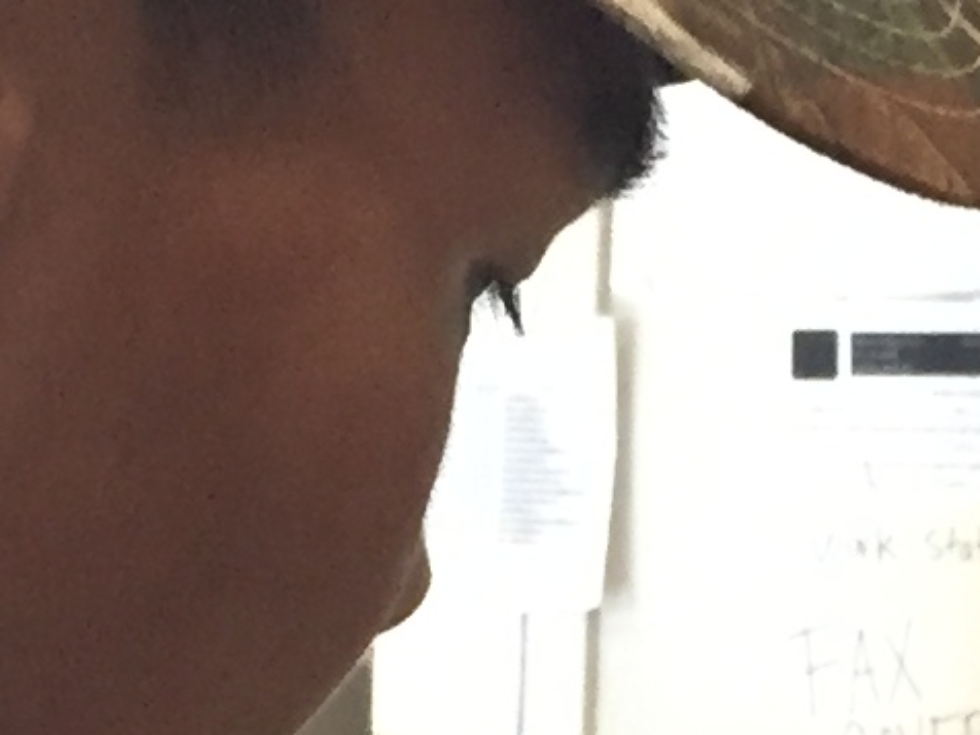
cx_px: 1756
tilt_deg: -6.9
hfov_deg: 9.5
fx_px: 5634
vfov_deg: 7.2
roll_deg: -5.4
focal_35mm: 199
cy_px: 1466
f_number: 2.2
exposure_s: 1/30
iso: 200
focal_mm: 4.15
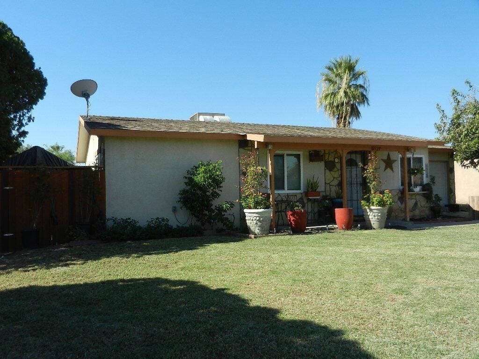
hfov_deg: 61.7
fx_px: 401
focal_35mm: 29
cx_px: 240
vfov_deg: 48.2
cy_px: 180
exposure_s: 1/1000
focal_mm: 5.1
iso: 160
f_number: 3.6
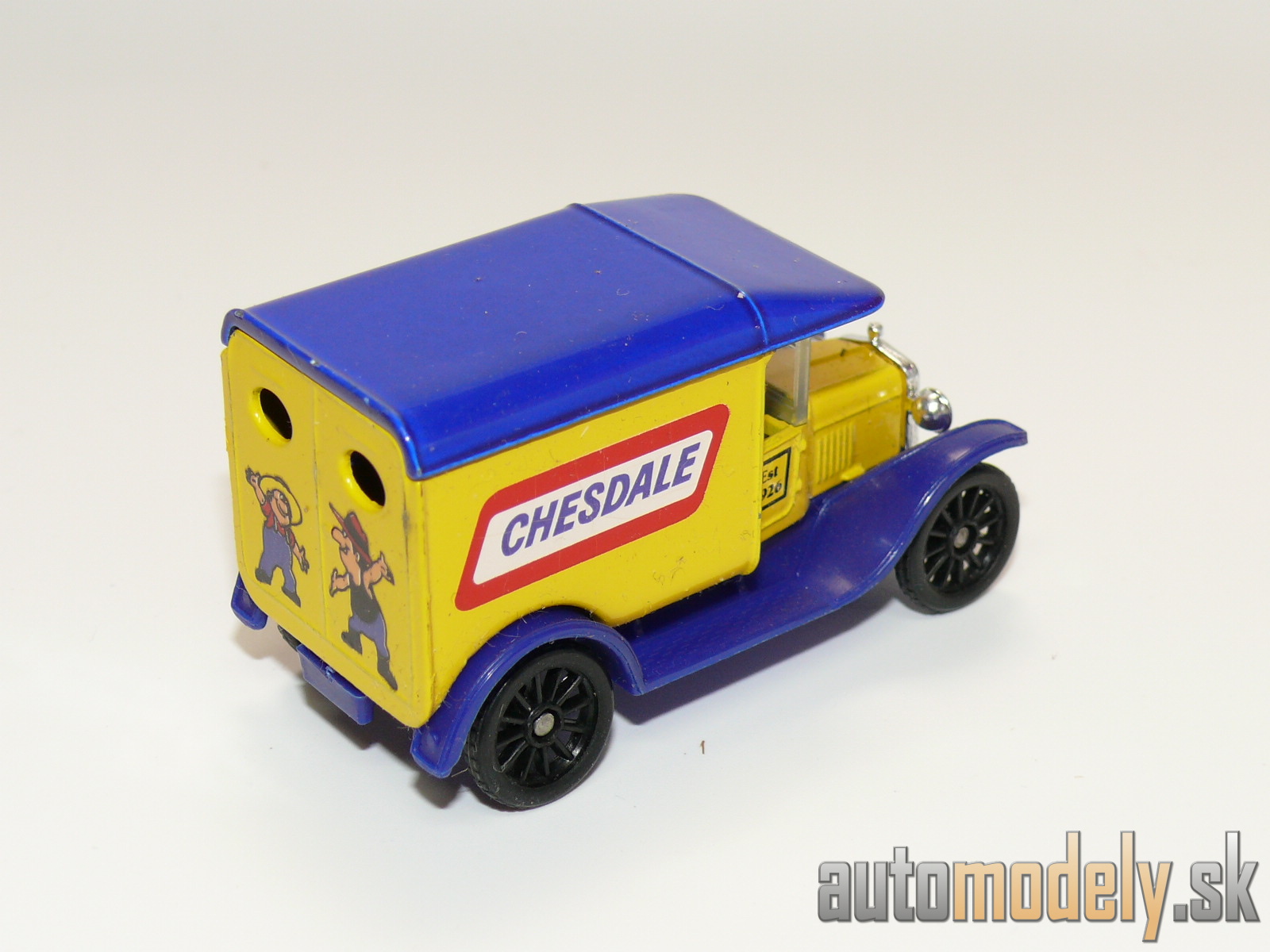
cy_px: 476
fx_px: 2752
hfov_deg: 26.0
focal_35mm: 75
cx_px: 635
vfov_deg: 19.6
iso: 100
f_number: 4
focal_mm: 11.4
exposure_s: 1/30
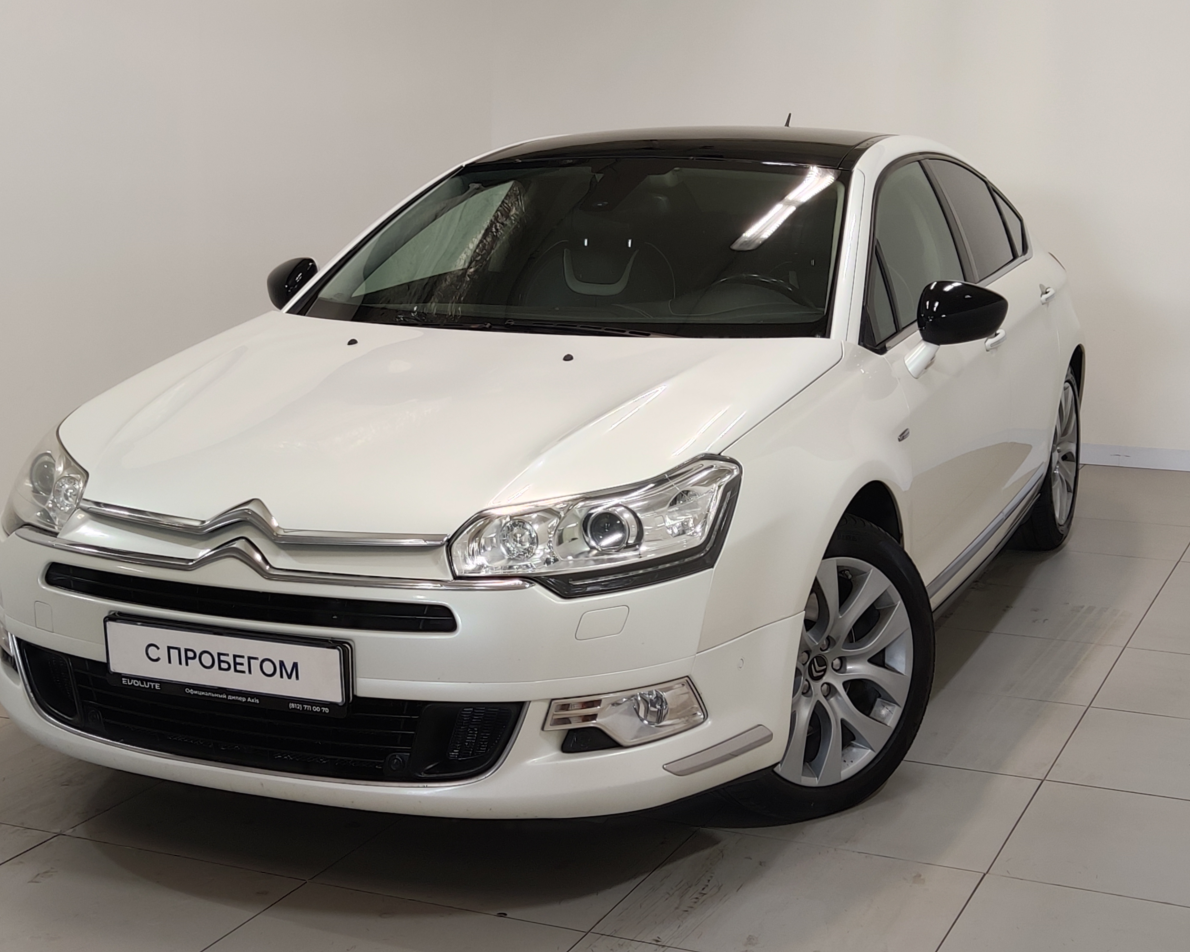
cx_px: 554
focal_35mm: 54
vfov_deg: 28.1
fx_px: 1902
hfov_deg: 34.7
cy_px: 473
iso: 118
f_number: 1.79
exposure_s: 1/50
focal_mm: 4.74
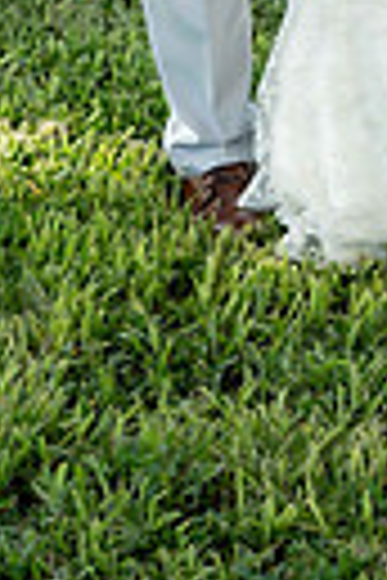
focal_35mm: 154
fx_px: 2483
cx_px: 410
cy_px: -418
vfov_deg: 12.3
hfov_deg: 8.8
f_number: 4
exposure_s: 1/500
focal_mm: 44
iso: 500
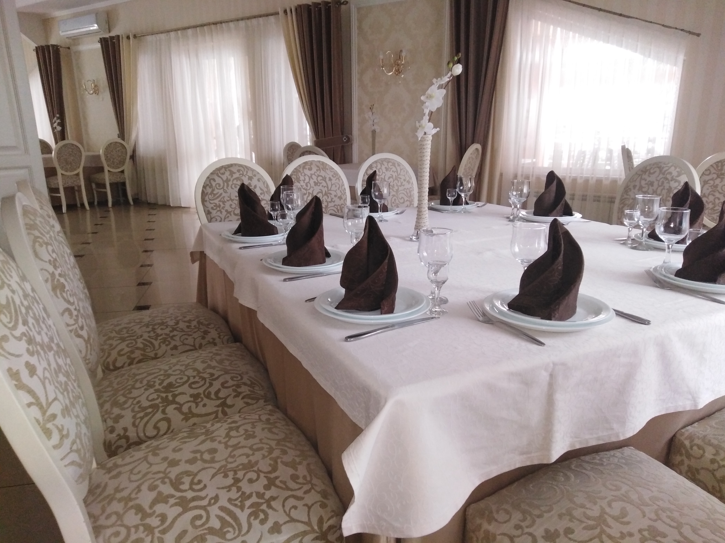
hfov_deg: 69.4
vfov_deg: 54.9
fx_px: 524
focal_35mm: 25
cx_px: 362
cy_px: 272
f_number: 2.2
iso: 370
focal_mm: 3.37
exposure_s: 1/29.8
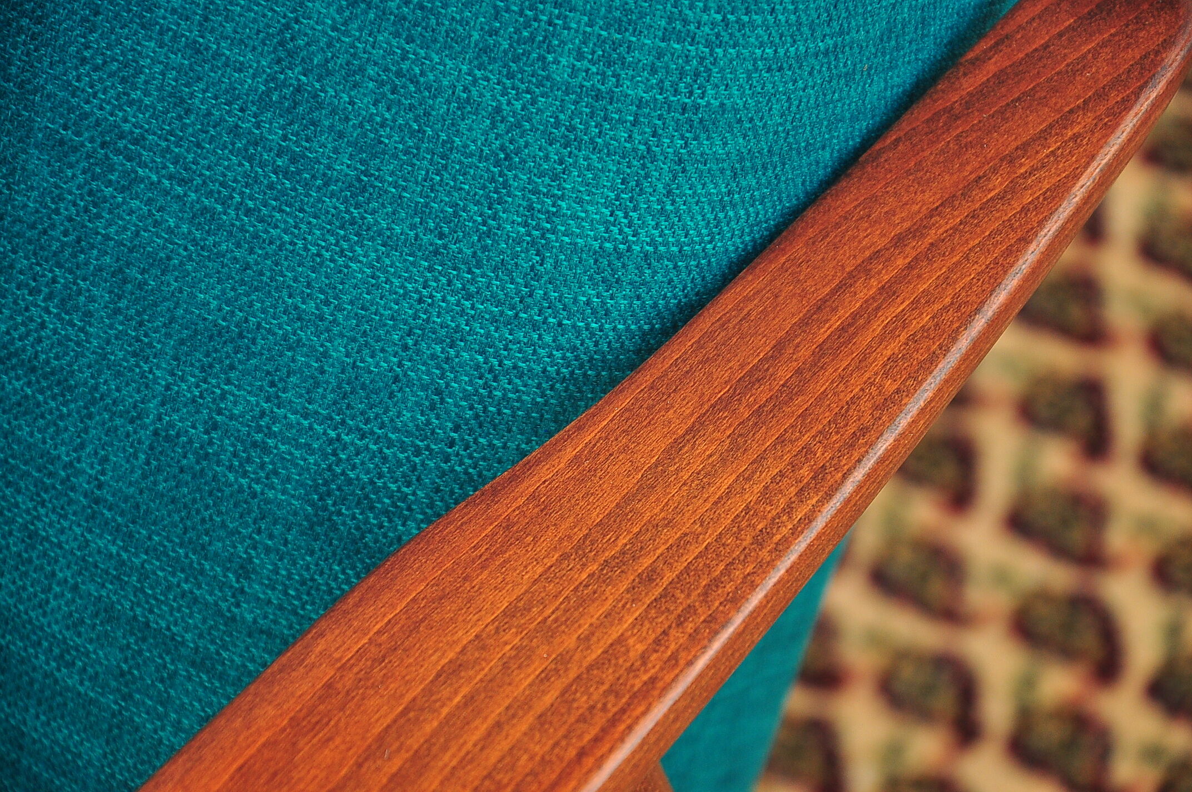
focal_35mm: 158
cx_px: 596
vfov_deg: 8.7
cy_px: 396
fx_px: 5209
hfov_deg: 13.1
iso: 400
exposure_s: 1/125
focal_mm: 105
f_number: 5.6
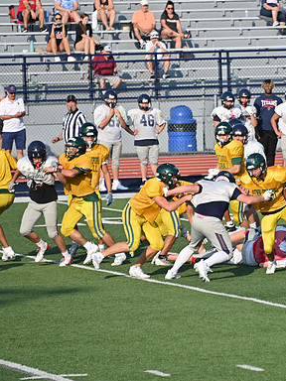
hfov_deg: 3.4
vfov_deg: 4.5
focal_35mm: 436
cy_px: 190
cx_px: 271
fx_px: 4803
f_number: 5.6
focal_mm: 300
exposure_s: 1/640
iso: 100
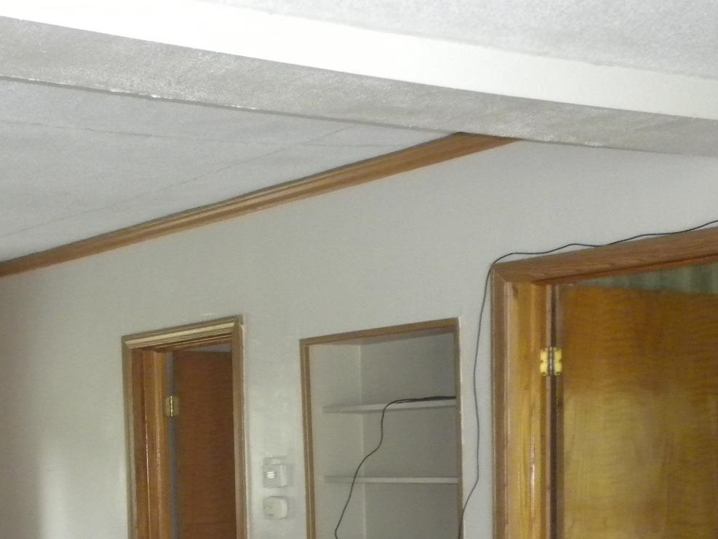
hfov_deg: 25.0
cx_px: 180
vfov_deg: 18.6
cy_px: 553
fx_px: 1597
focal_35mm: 77
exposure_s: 1/30
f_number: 3.5
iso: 400
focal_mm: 6.6
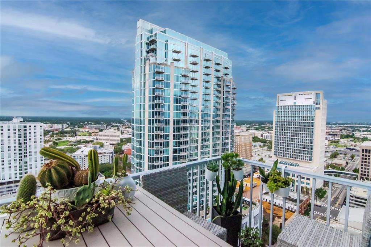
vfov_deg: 72.0
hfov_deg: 95.0
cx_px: 186
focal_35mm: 16
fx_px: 170
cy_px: 124
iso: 2000
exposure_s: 1/4000
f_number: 10
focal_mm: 11
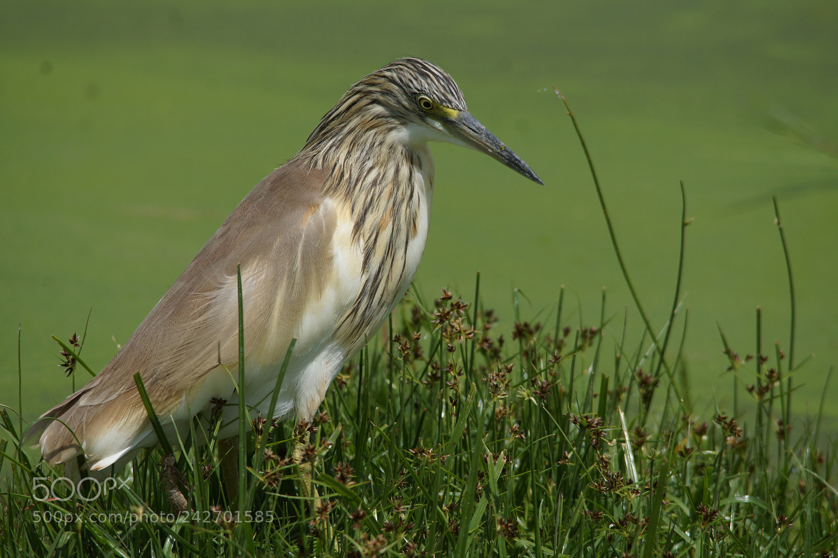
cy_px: 279
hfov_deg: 3.3
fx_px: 14661
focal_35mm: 630
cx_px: 419
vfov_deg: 2.2
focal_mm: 420
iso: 100
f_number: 6.3
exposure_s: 1/640
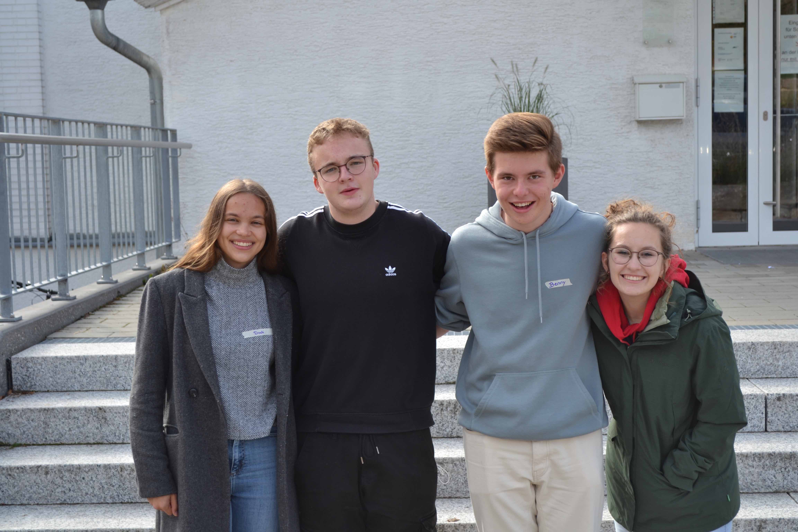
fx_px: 1263
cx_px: 399
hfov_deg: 35.1
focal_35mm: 57
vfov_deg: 23.8
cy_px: 266
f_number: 6.3
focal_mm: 38
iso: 100
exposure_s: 1/160
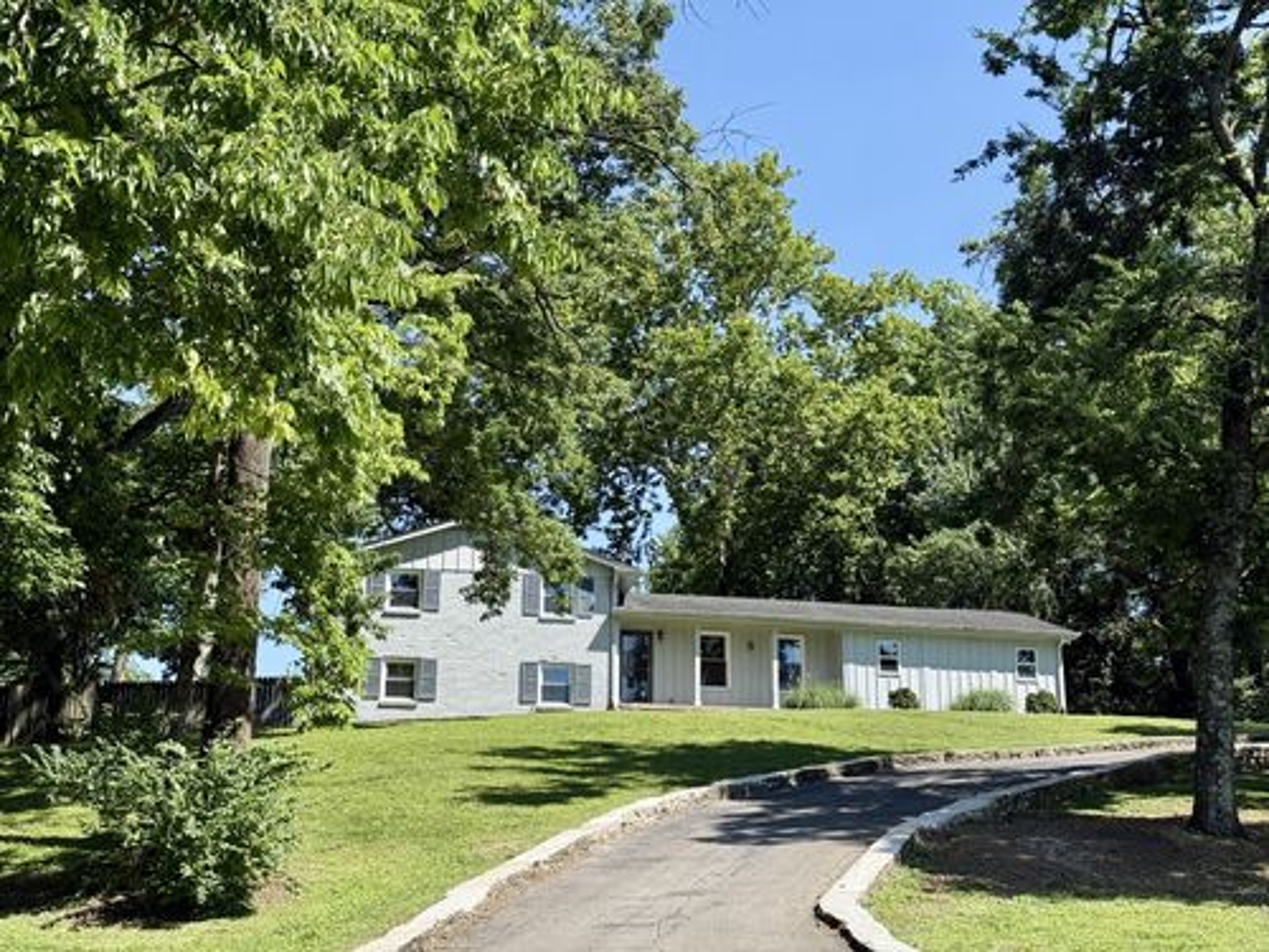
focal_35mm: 48
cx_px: 634
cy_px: 476
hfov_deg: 39.7
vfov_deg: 30.3
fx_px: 1760
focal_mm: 6.76
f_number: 1.78
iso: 80
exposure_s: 1/2667
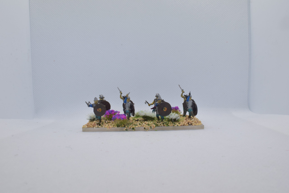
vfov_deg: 38.4
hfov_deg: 55.1
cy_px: 96
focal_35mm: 34
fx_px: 277
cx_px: 144
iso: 800
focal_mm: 23
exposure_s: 1/60
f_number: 20
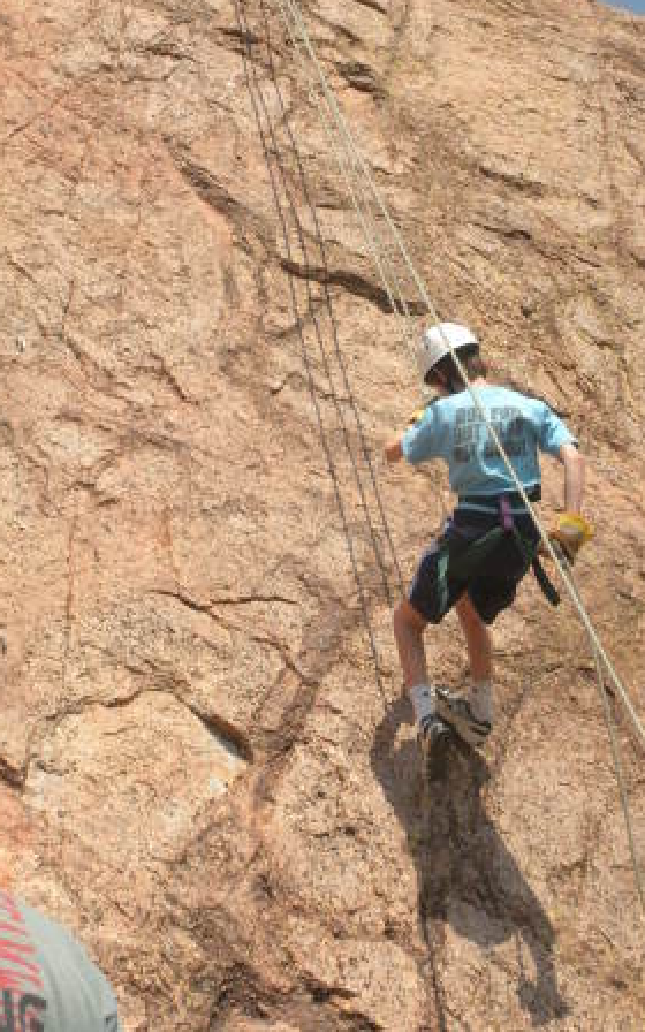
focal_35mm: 69
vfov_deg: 29.8
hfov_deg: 18.9
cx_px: 346
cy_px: 511
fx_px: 1941
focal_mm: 11.2
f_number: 4.6
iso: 88
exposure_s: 1/569
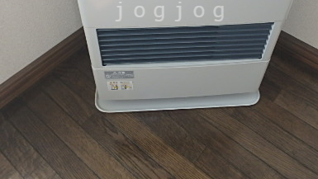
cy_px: 12
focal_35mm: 38
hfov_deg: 52.7
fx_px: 321
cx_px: 172
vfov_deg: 29.7
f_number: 3.5
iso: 200
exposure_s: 1/50
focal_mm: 3.7
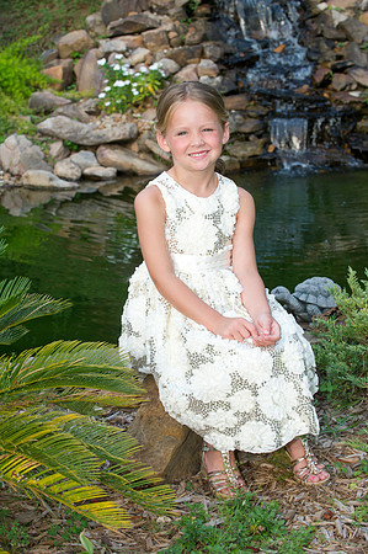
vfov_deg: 23.7
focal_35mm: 86
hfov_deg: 15.9
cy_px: 277
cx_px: 184
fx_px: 1322
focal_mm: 86
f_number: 7.1
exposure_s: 1/250
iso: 800
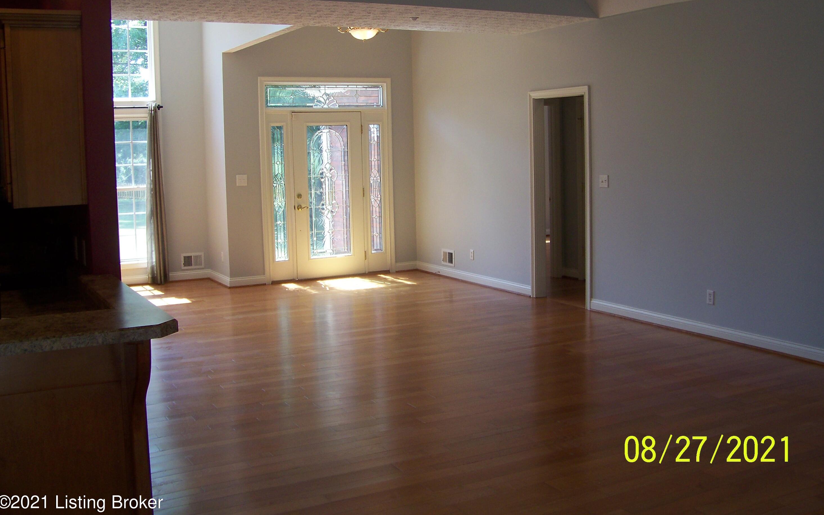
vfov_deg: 32.7
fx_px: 876
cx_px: 417
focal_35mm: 39
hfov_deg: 50.4
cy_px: 215
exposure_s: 1/40
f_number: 3.2
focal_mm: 5.85
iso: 64
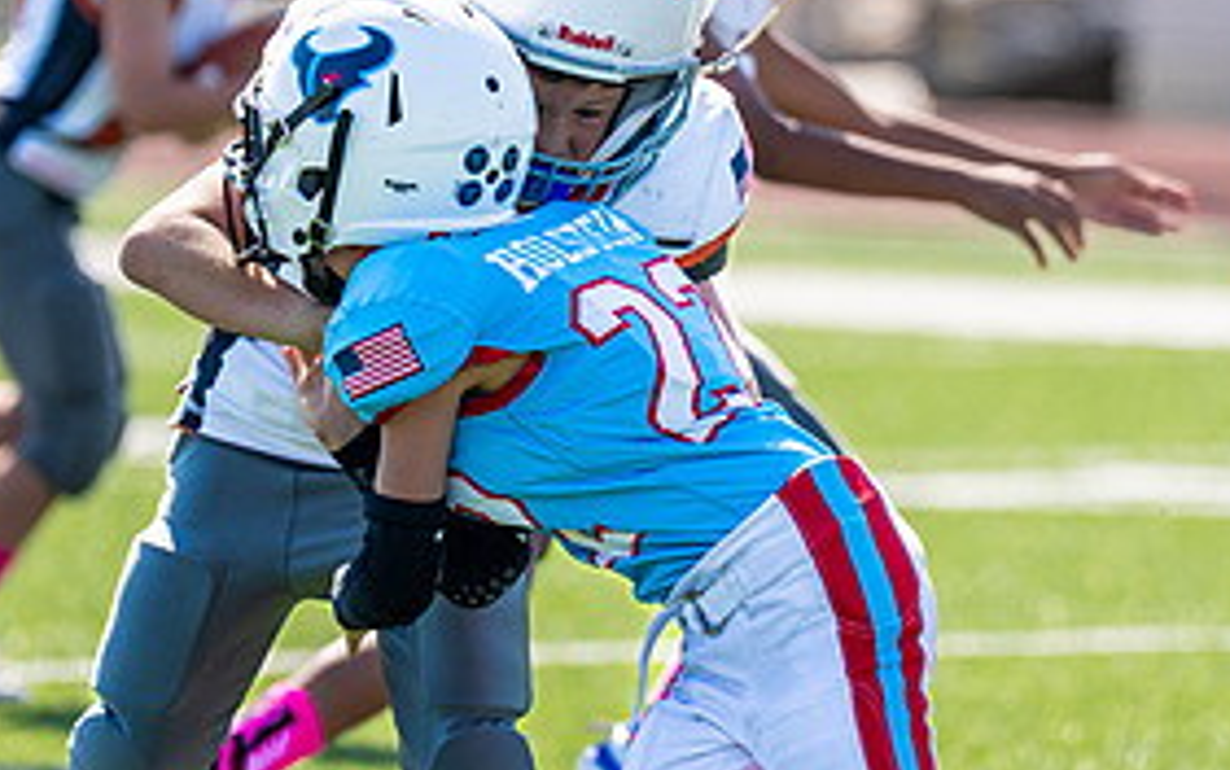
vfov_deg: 2.3
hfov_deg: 3.7
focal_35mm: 572
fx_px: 19186
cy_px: 352
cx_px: 596
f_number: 2.8
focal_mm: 200
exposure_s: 1/1250
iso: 100
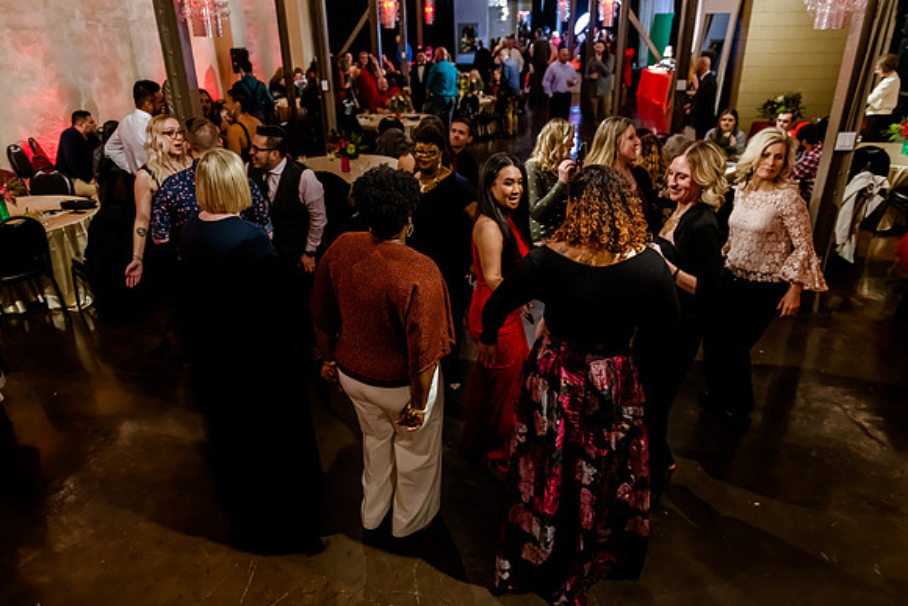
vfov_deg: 52.5
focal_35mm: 24
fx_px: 614
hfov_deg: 72.9
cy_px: 303
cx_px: 450
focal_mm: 24
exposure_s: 1/100
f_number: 2.8
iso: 5000
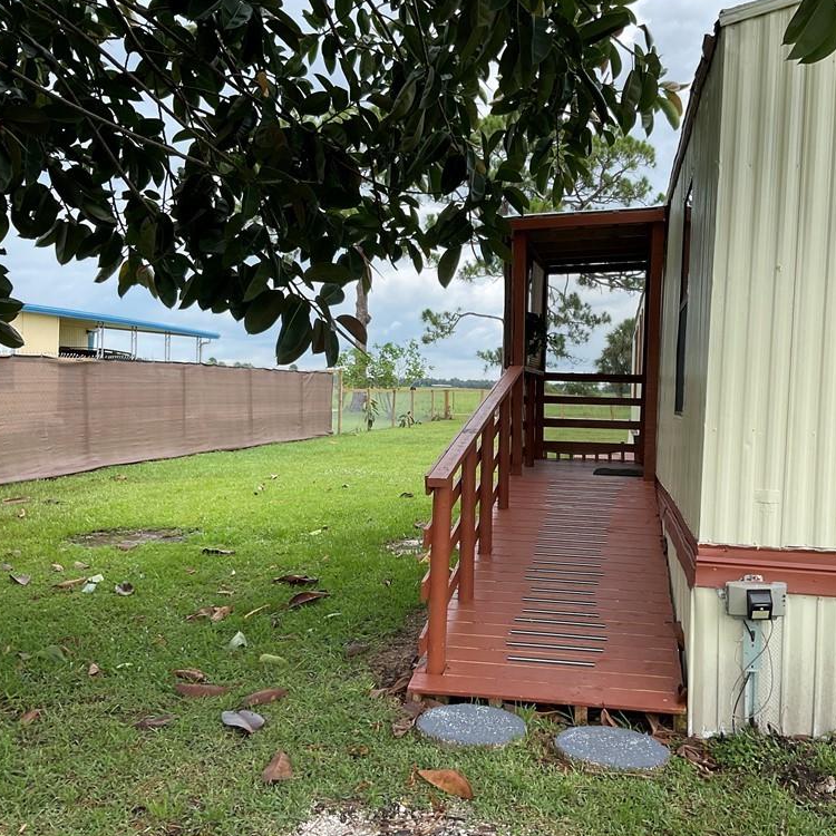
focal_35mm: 35
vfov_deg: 47.2
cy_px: 419
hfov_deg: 46.9
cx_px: 503
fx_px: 956
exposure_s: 1/495
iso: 16
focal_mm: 3
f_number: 1.8
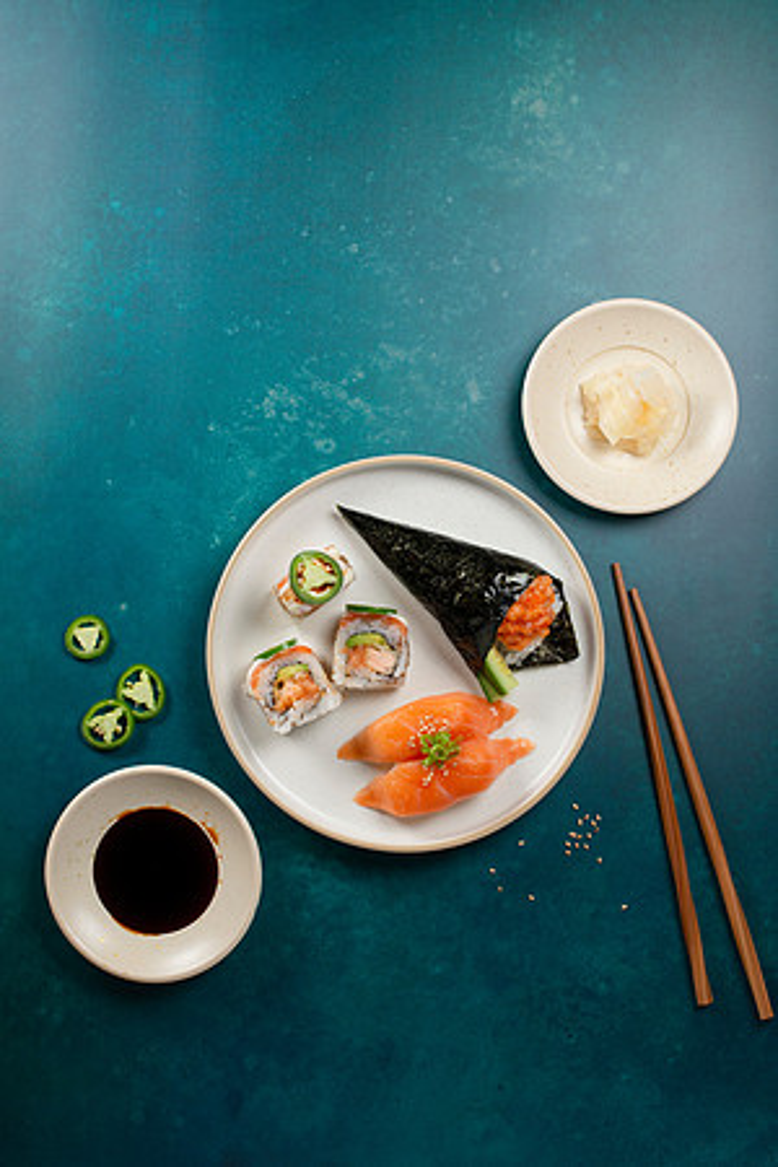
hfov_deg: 27.0
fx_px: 1621
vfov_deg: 39.6
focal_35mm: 50
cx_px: 389
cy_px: 584
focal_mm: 50
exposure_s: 1/200
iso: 250
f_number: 9
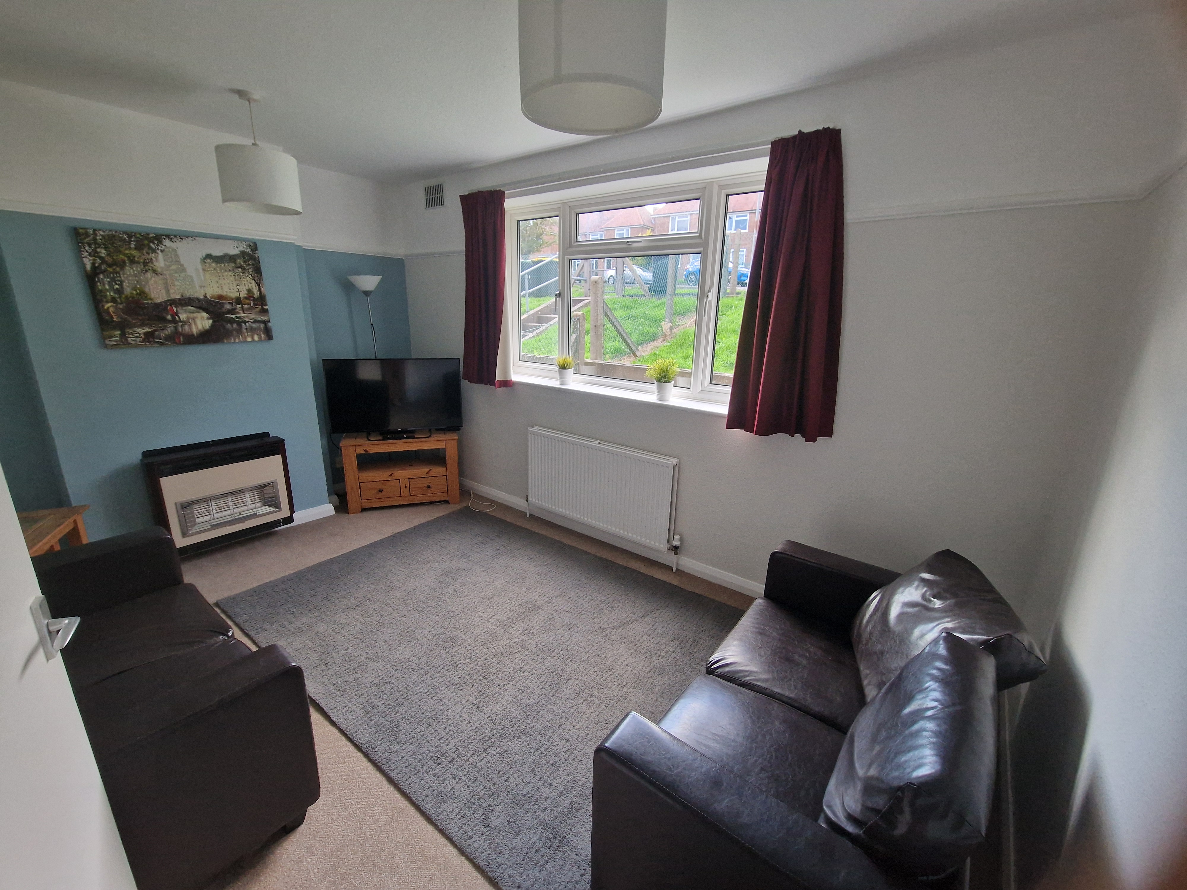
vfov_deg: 89.9
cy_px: 445
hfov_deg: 106.2
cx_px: 594
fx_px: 446
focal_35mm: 13
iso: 320
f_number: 2.2
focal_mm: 2.2
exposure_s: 1/60
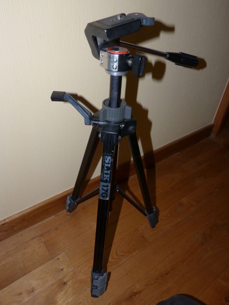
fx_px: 220
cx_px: 114
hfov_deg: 54.9
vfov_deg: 69.4
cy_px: 152
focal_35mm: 25
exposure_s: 1/250
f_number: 8
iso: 200
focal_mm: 4.5
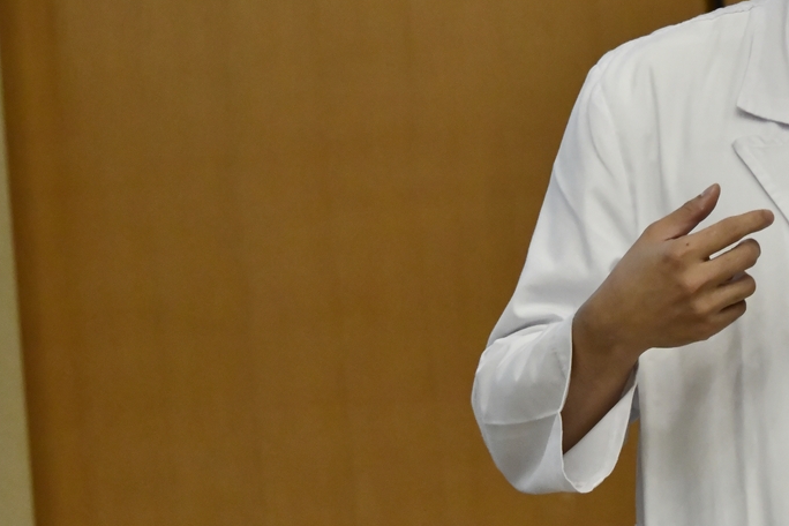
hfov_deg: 8.8
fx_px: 5128
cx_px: 753
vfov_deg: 5.9
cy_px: 72
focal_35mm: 234
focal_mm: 100
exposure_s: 1/125
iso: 6400
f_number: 5.3
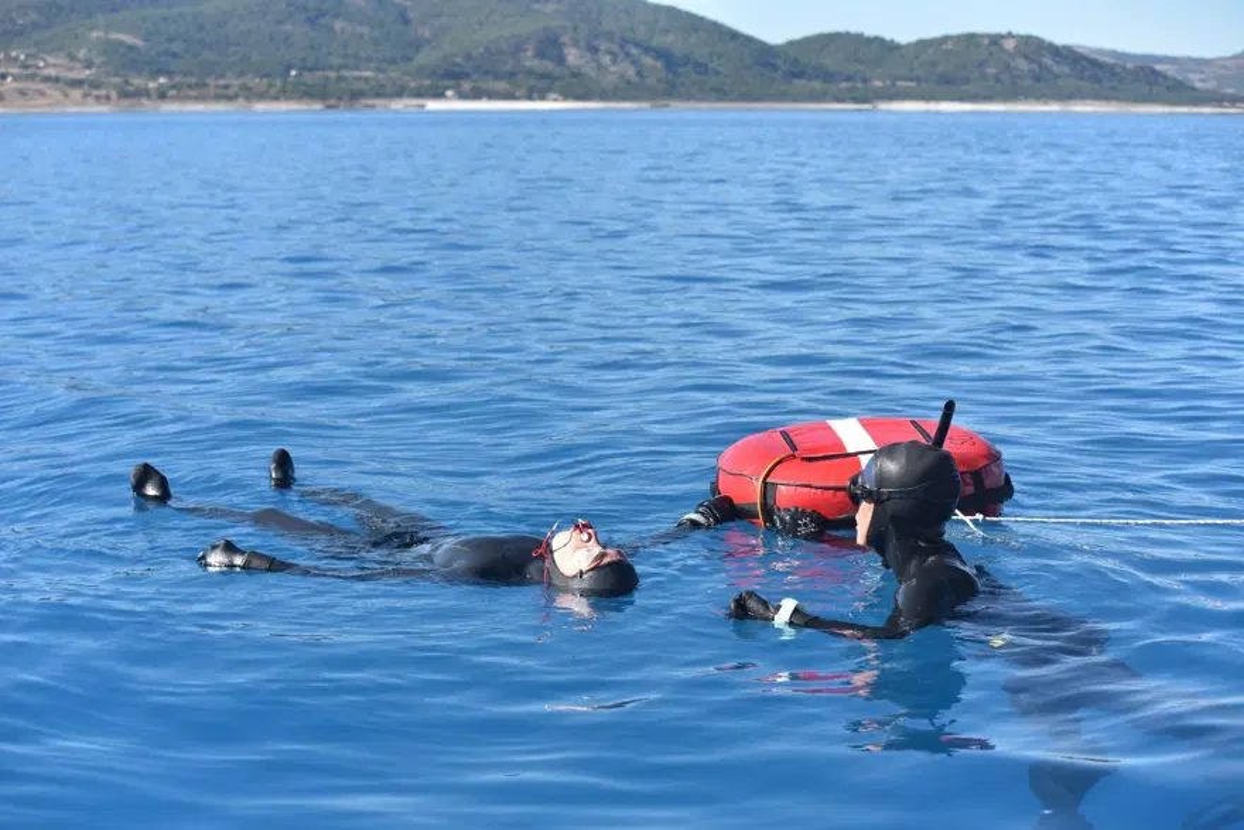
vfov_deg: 19.5
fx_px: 2419
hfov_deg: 28.8
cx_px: 622
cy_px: 415
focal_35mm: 70
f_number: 5.6
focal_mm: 70
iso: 320
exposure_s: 1/1000
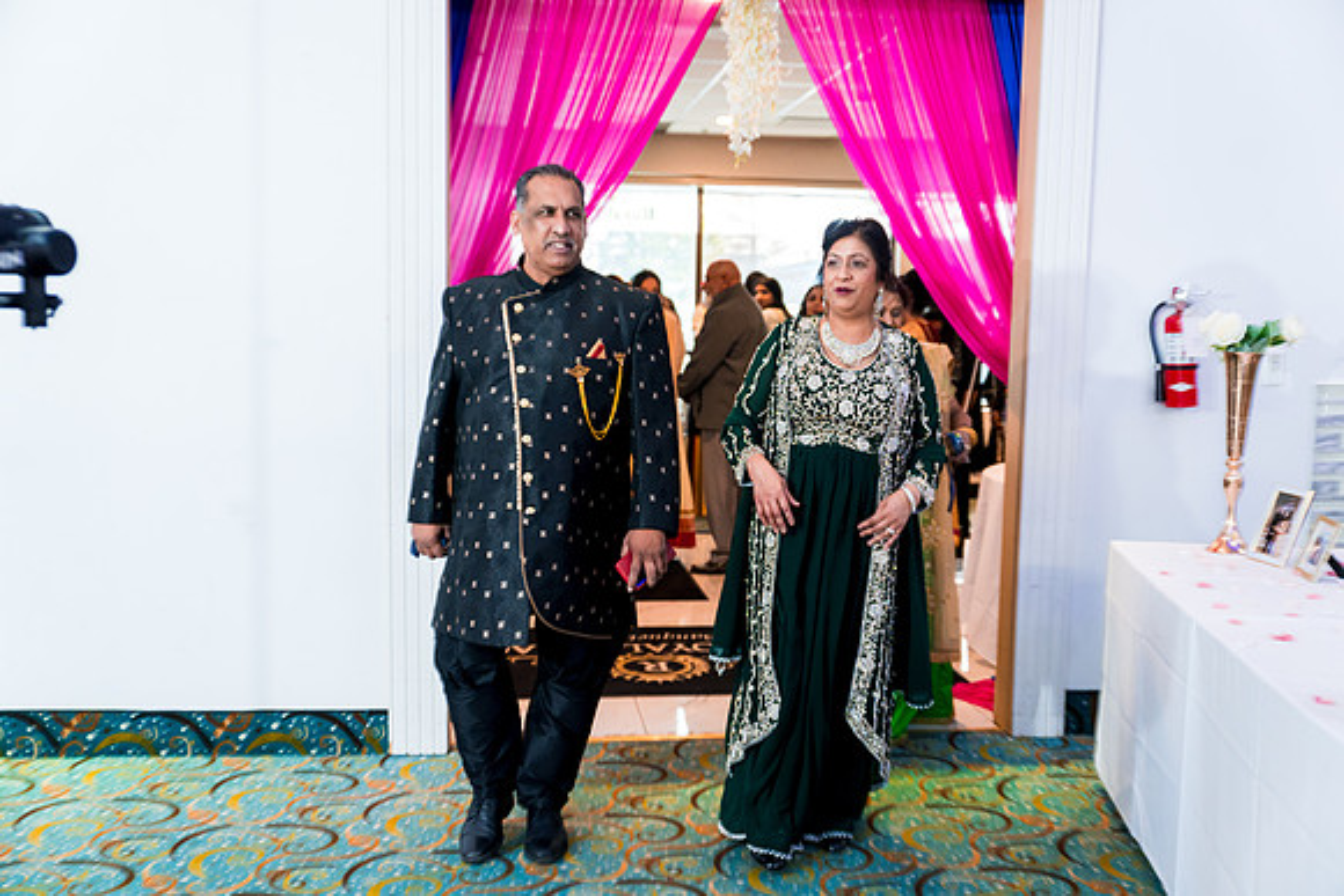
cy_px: 448
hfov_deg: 50.7
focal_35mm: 38
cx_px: 672
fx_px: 1419
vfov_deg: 35.1
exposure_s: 1/125
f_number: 2.8
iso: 1600
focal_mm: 38
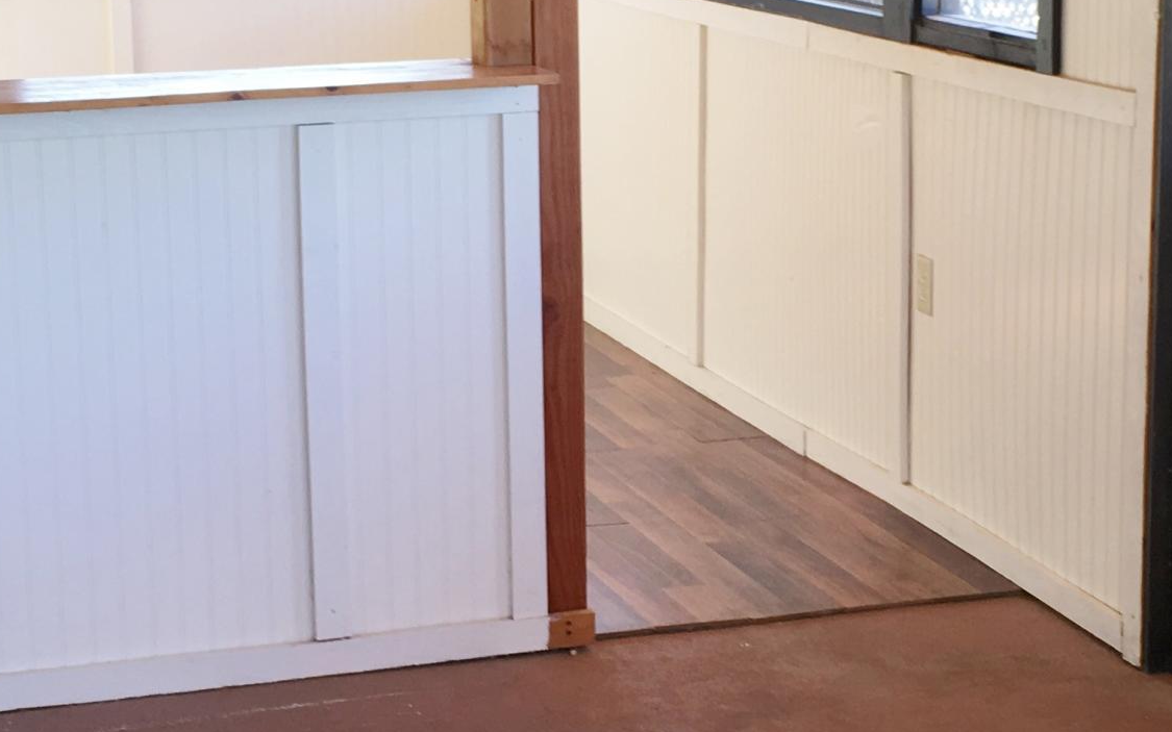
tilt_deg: -10.9
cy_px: 242
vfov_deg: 15.9
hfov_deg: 25.2
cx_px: 681
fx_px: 2619
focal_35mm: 82
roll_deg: -1.4
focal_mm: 4.15
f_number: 2.2
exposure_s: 1/60
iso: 32
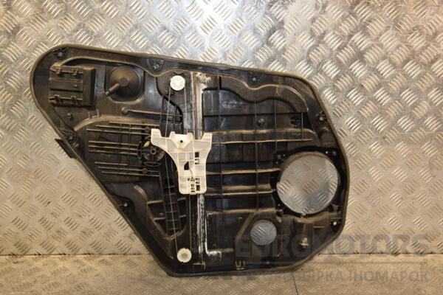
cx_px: 222
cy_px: 148
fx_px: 517
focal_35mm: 42
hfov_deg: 46.4
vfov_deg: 31.9
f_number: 5
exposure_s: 1/160
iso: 800
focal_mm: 28
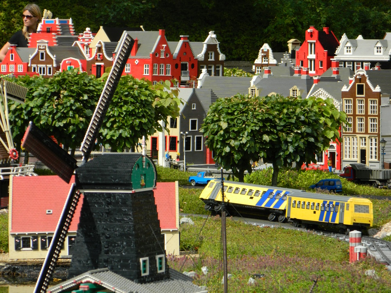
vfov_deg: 5.3
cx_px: 196
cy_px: 146
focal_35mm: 278
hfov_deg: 7.1
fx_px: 3140
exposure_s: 1/500
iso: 100
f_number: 5.6
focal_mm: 50
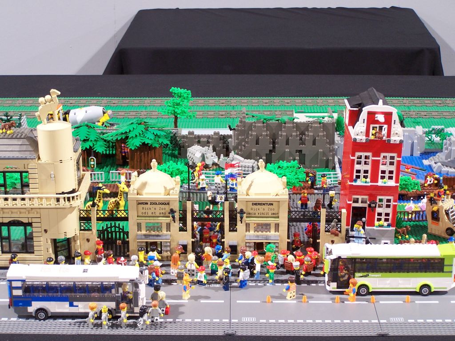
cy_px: 170
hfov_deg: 23.8
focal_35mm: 82
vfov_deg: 18.0
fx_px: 1078
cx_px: 228
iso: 80
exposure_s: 1/2
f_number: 3.2
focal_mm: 13.7
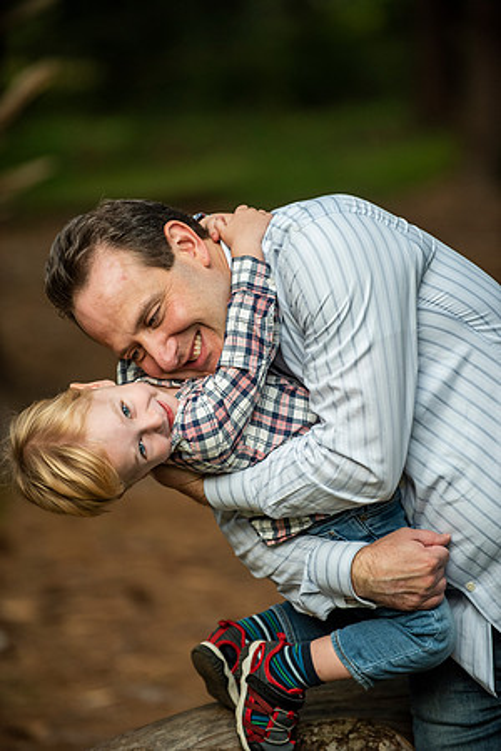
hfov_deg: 6.9
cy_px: 376
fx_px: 4175
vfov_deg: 10.3
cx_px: 250
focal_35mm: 200
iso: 1250
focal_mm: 200
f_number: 3.2
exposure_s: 1/250
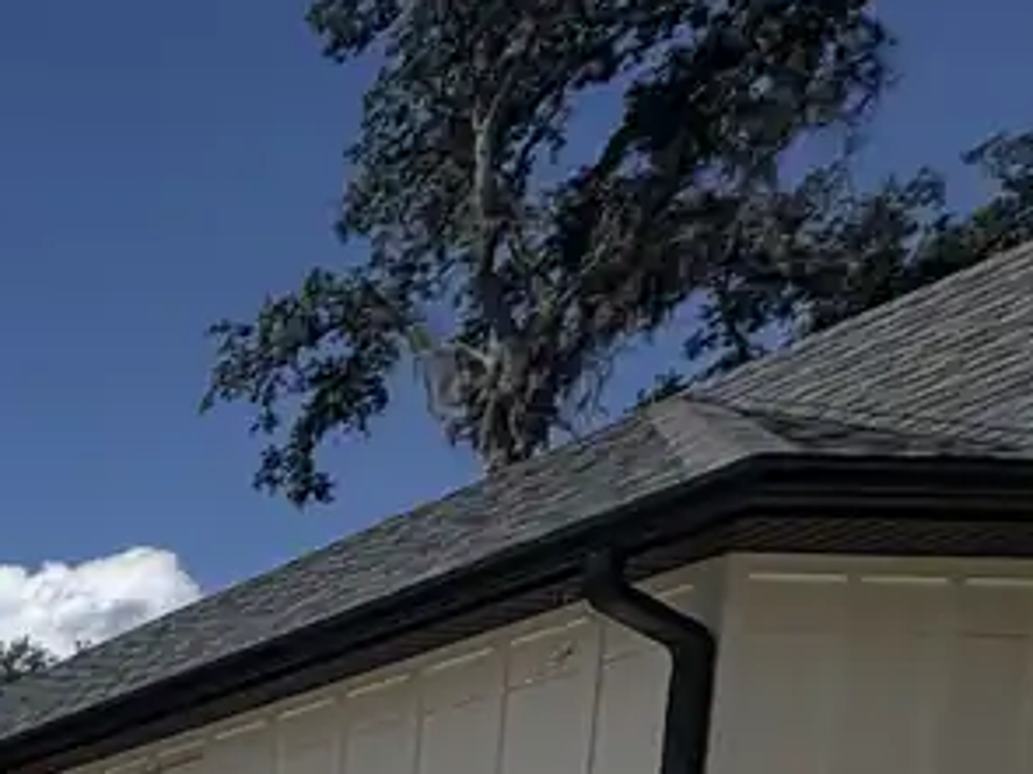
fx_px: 1700
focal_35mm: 57
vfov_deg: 19.9
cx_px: -931
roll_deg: +0.0
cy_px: 1334
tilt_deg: -7.5
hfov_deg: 20.4
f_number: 2.2
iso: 50
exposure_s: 1/3390
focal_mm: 2.22
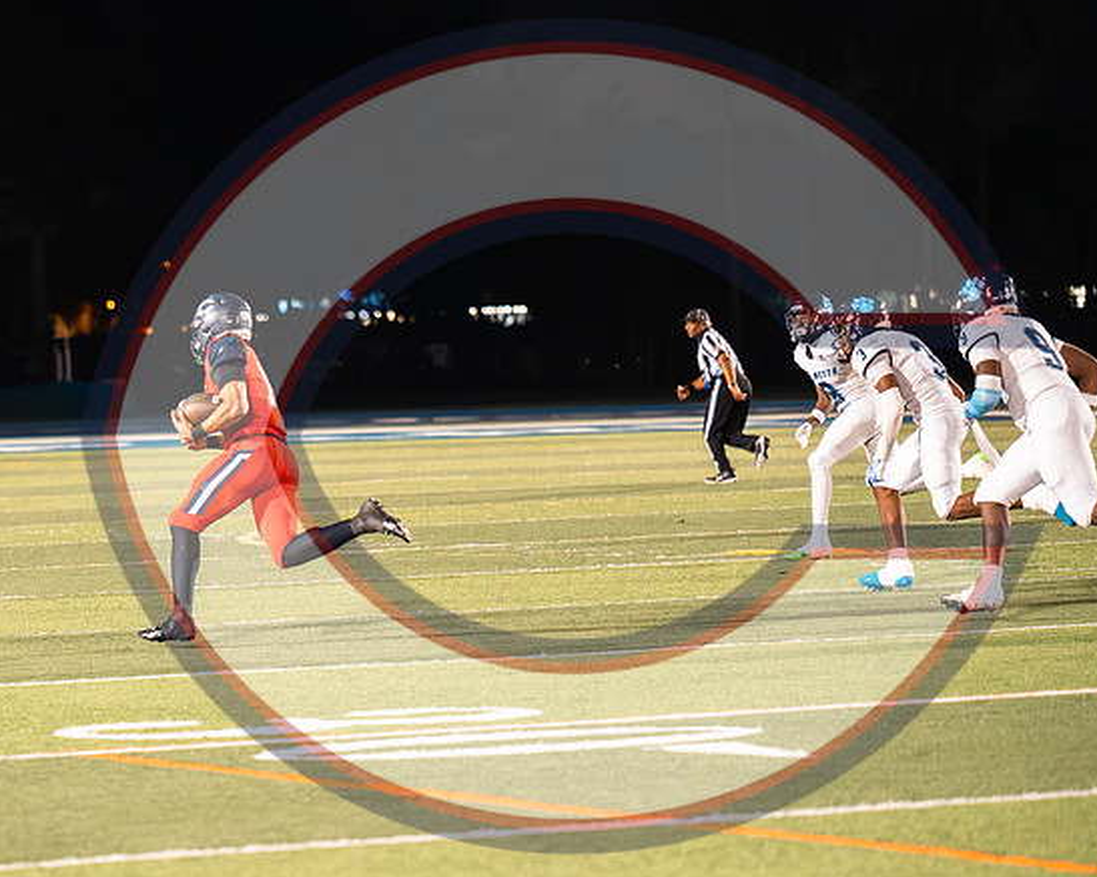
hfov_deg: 9.7
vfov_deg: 7.8
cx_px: 205
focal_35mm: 198
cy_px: 601
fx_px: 6425
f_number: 2.8
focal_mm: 125
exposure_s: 1/1600
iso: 18000
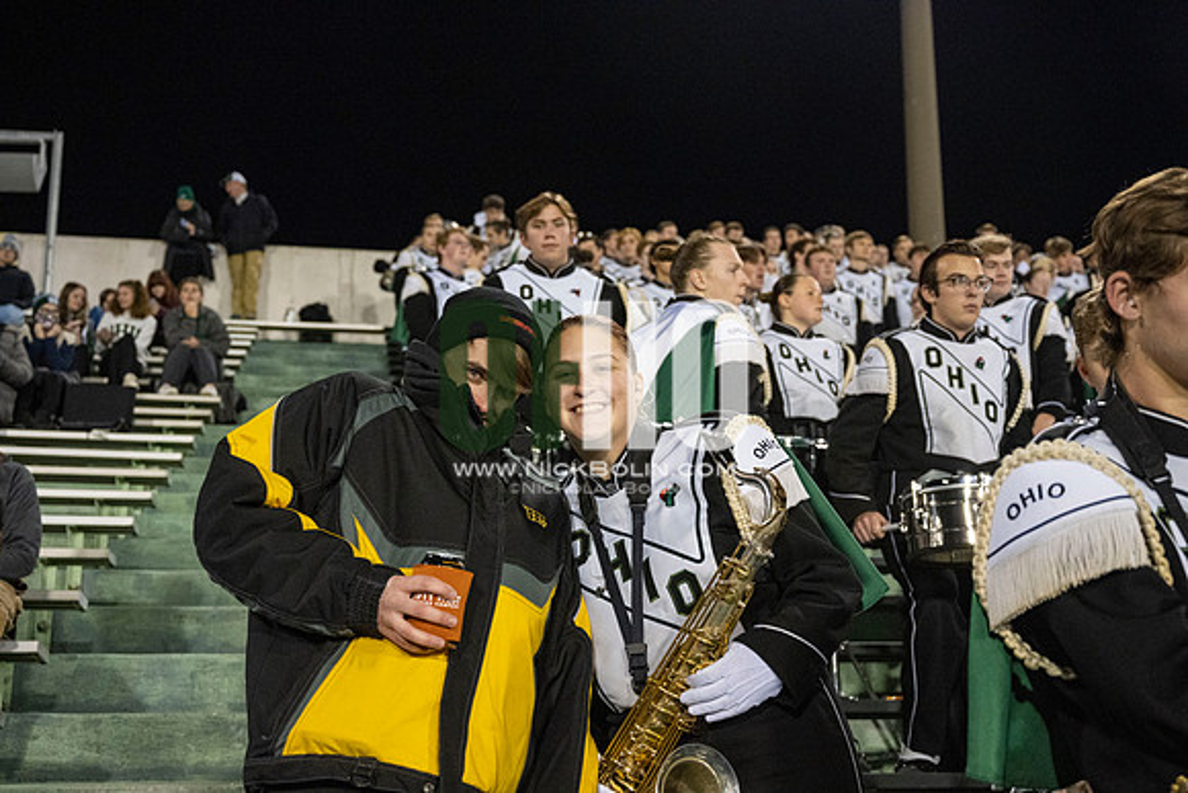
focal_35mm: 43
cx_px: 594
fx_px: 1419
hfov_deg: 45.4
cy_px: 396
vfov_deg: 31.2
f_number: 4
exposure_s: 1/500
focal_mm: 43
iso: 2500
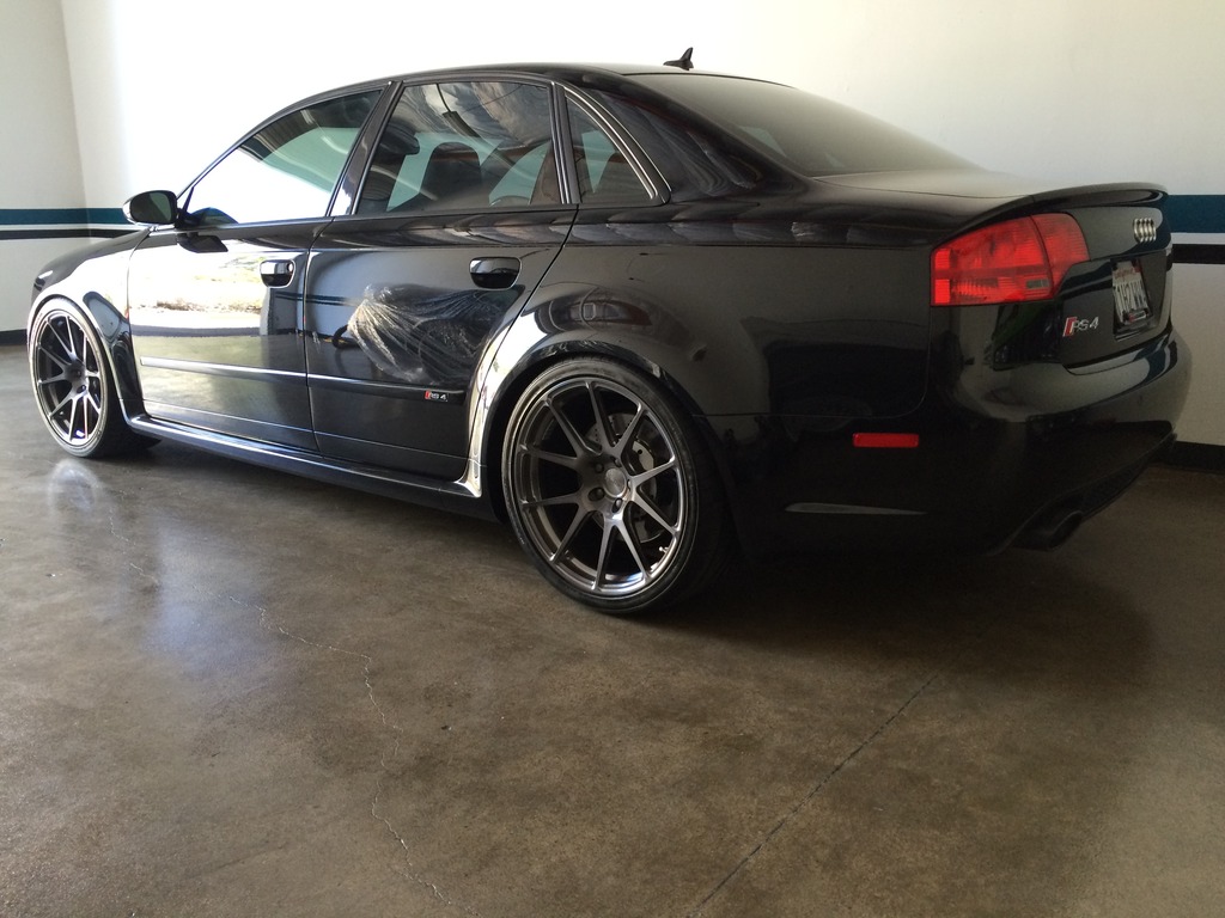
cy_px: 459
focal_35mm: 29
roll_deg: +0.9
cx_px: 612
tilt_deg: -14.5
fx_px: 1026
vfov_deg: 48.2
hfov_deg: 61.7
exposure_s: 1/30
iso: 100
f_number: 2.2
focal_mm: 4.15
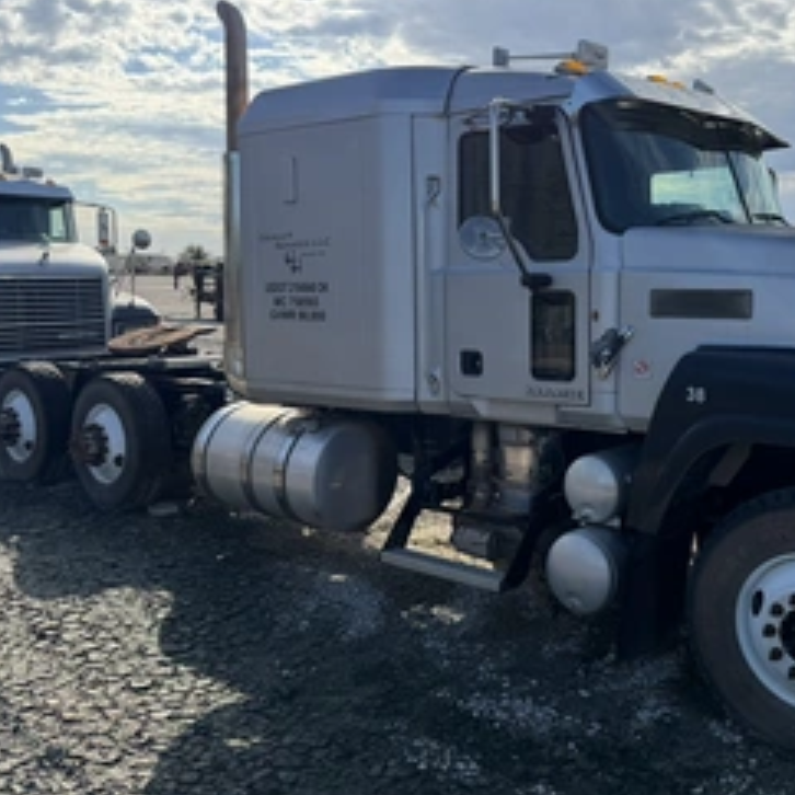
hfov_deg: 46.2
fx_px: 909
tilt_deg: -2.0
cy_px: 338
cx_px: 555
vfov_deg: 47.1
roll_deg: -0.5
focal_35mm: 35
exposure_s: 1/5714
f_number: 1.78
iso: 100
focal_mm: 6.76
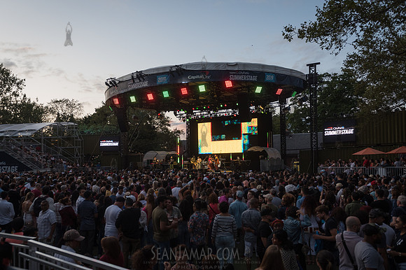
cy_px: 154
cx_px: 199
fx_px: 308
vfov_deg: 47.3
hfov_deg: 66.8
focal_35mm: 27
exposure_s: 1/400
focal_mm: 24
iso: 640
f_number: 4
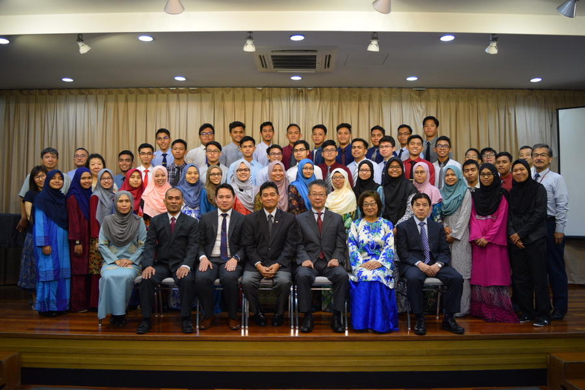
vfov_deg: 41.7
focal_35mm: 32
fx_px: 512
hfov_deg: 59.5
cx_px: 292
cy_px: 195
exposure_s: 1/60
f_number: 3.8
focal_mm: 21
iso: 900
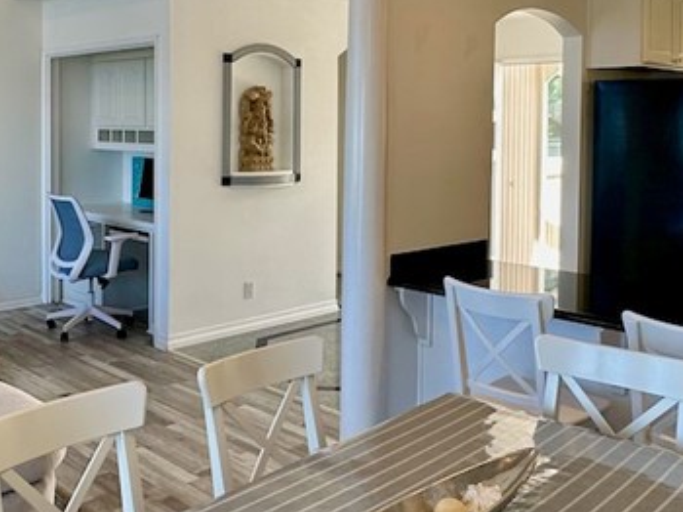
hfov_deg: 45.3
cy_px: 145
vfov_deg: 34.5
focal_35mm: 41
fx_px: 808
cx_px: 242
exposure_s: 1/120
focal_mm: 2.22
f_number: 2.2
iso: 50
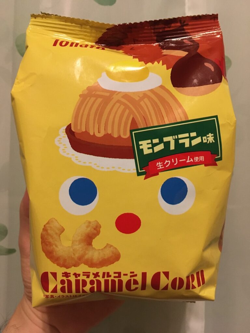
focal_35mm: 29
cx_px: 125
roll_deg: -1.1
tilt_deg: -7.2
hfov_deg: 48.2
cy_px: 166
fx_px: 279
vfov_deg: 61.7
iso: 200
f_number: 2.2
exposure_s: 1/30
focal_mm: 4.15
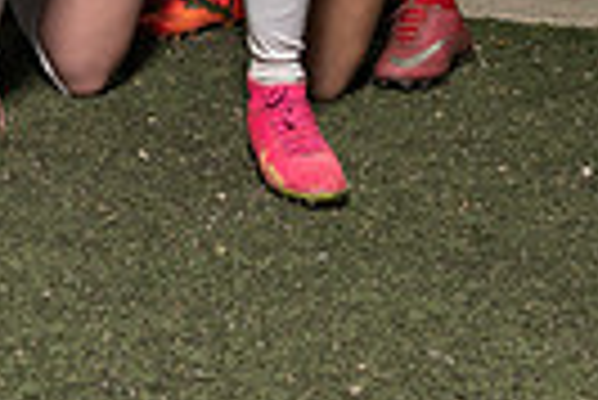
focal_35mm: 118
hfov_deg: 15.9
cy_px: -413
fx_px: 1962
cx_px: -306
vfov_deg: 10.6
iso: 320
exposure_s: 1/80
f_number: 8
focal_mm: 24
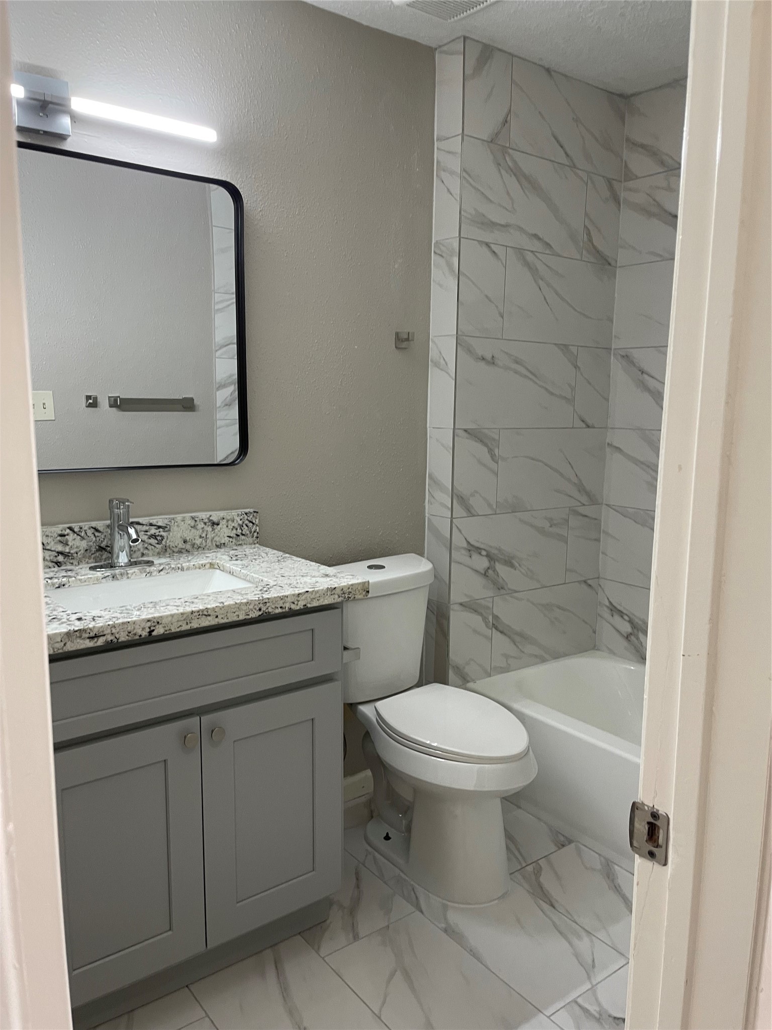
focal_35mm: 26
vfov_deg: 67.3
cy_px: 515
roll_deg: -0.1
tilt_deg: -8.7
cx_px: 386
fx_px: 773
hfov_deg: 53.1
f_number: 1.6
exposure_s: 1/60
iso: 100
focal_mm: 4.2
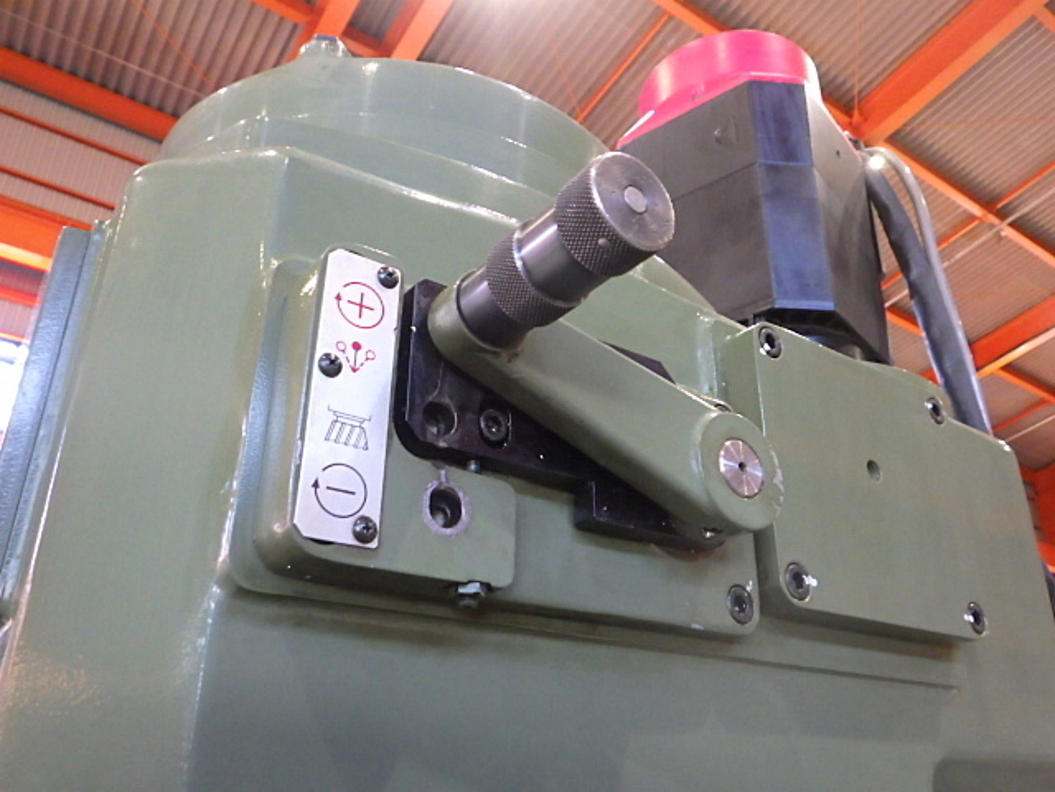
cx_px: 528
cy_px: 396
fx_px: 853
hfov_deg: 63.4
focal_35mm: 28
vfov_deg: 49.7
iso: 1250
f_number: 3.5
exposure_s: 1/45
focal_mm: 5
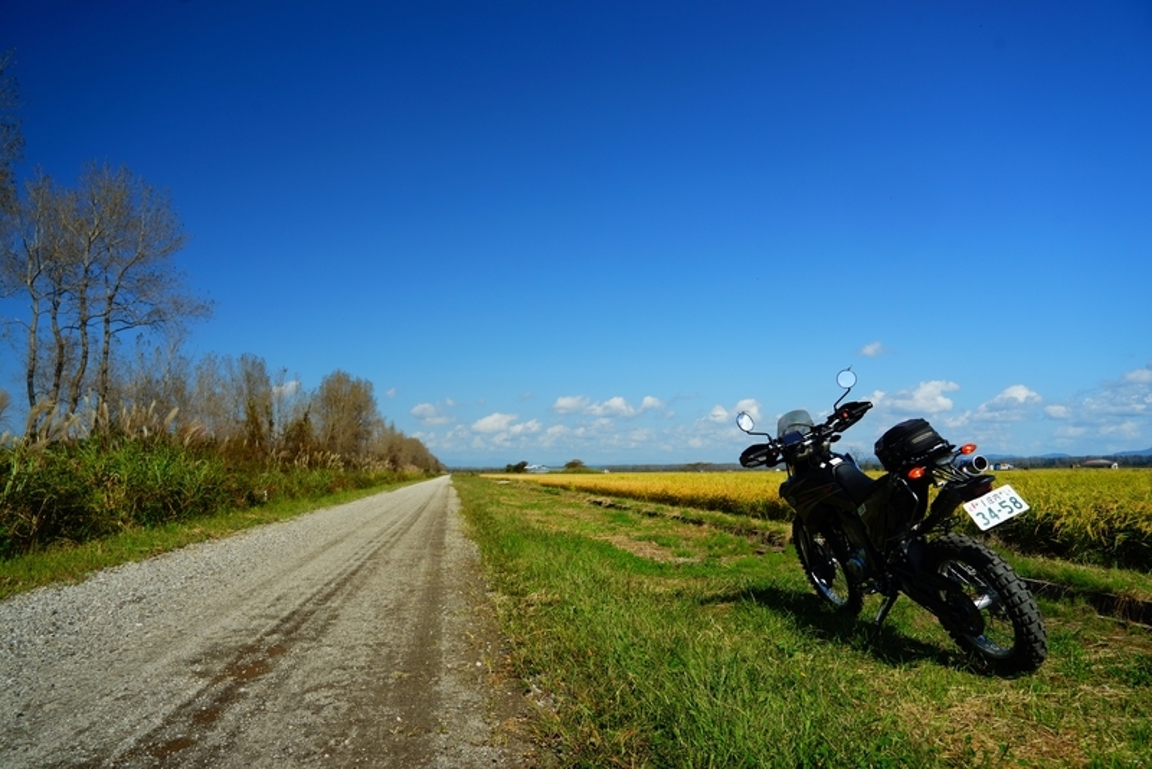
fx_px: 768
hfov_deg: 73.7
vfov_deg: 53.2
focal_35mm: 24
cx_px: 576
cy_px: 384
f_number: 9.5
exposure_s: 1/125
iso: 100
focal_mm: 24
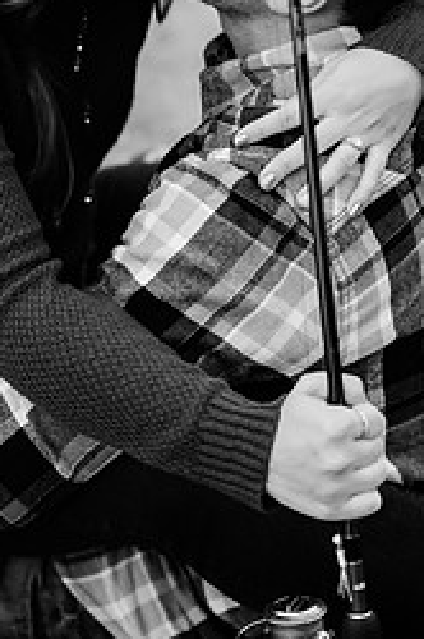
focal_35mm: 153
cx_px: 132
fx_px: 2710
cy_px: 66
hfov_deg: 8.9
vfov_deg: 13.3
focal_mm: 85
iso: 500
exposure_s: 1/200
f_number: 2.5
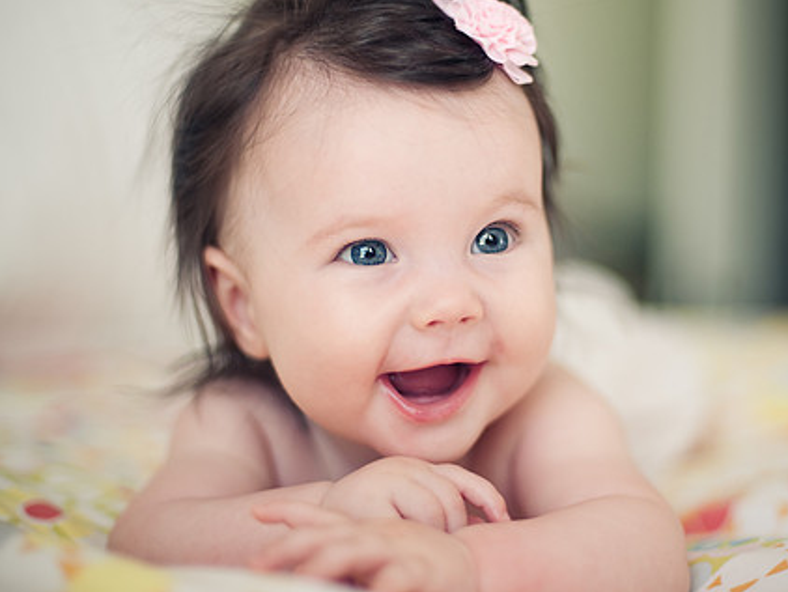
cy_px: 252
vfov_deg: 22.3
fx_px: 1503
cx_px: 452
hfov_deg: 29.3
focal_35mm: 66
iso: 200
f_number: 1.4
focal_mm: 50
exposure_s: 1/125
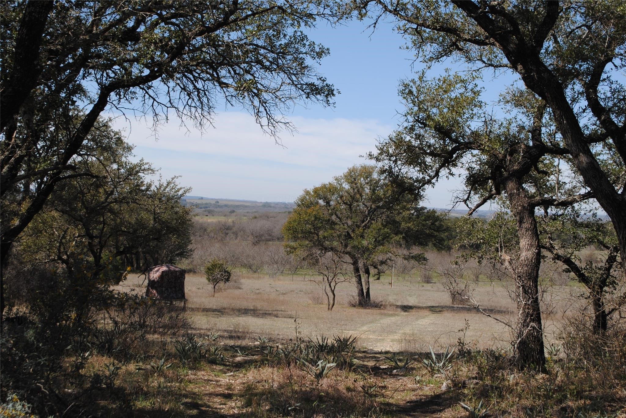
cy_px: 209
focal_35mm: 51
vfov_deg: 26.5
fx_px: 888
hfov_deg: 38.8
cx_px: 313
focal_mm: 34
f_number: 8
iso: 100
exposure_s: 1/250
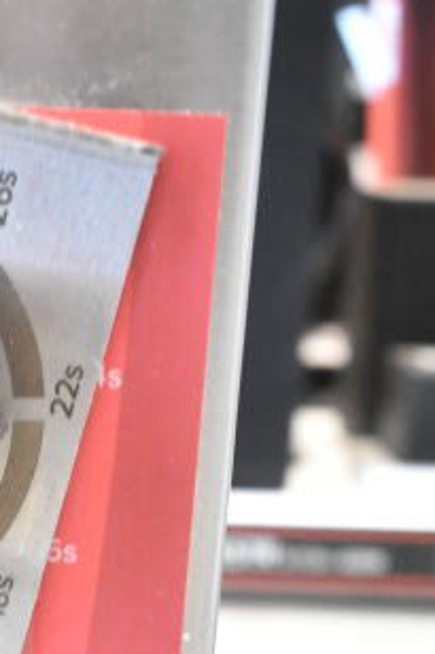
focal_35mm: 107
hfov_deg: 12.3
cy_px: 754
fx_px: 1941
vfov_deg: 18.3
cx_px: -151
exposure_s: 1/40
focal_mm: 24
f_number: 3.8
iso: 3600
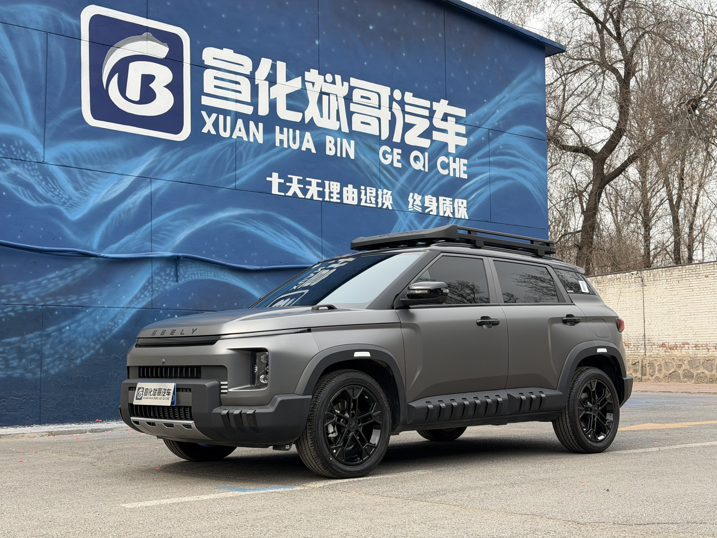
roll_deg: +0.6
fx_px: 994
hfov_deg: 39.7
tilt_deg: +4.5
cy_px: 269
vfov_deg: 30.3
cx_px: 358
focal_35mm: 48
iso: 64
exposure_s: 1/1931
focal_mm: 6.76
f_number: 1.78
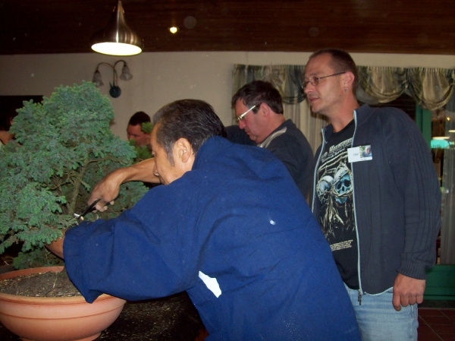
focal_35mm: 36
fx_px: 473
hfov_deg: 51.4
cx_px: 228
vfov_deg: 39.6
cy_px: 170
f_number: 2.7
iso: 80
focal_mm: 6
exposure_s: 1/64
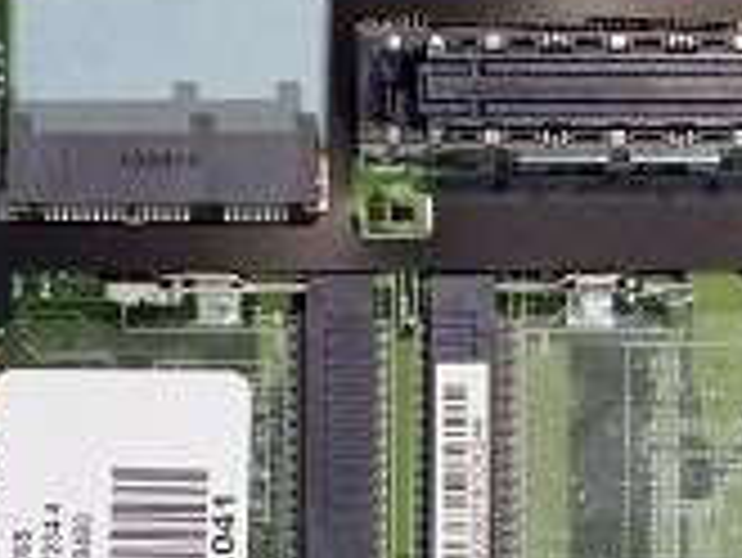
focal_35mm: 170
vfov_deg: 8.7
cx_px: 724
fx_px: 3647
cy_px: 477
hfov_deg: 11.5
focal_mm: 26
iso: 100
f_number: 8
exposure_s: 1/8
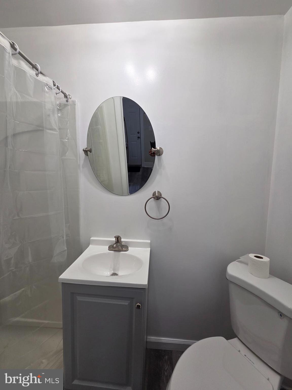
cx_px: 146
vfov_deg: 106.2
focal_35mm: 13
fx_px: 146
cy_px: 195
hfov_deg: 89.9
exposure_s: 1/120
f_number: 2.2
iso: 160
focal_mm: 2.2
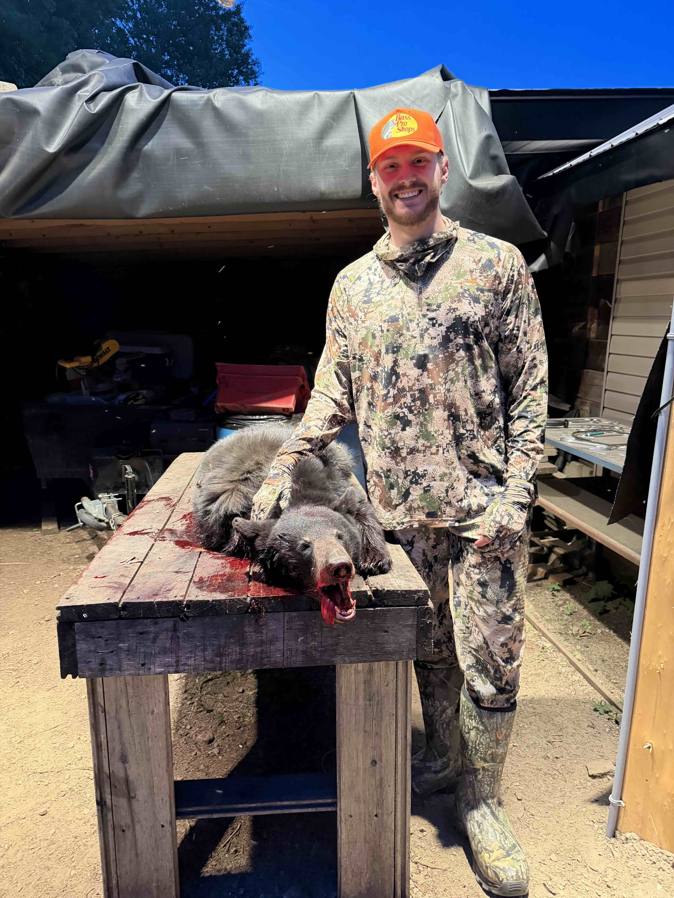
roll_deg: -1.9
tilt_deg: -12.7
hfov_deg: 56.8
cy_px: 449
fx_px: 623
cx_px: 337
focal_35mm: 24
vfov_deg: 71.6
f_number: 1.78
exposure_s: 1/40
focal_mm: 6.76
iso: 800
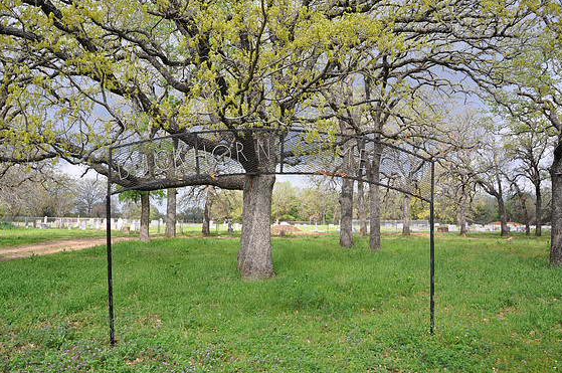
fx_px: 436
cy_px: 181
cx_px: 288
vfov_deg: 46.3
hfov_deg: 65.5
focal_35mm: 28
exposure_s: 1/125
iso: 200
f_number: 5.6
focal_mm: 18
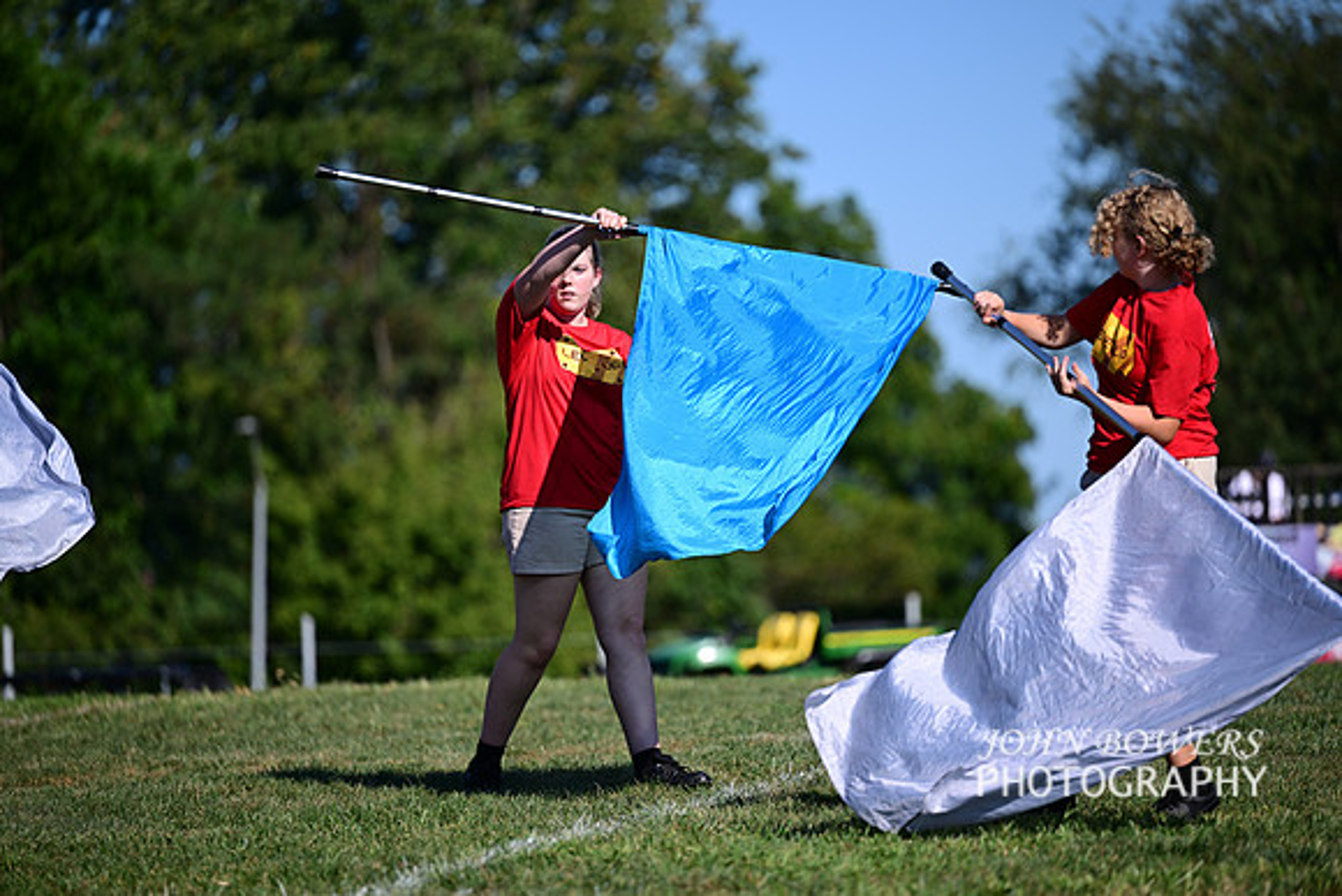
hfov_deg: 10.3
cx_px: 671
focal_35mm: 200
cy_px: 448
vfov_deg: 6.9
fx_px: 7457
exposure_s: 1/1600
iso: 90
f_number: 2.8
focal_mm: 200
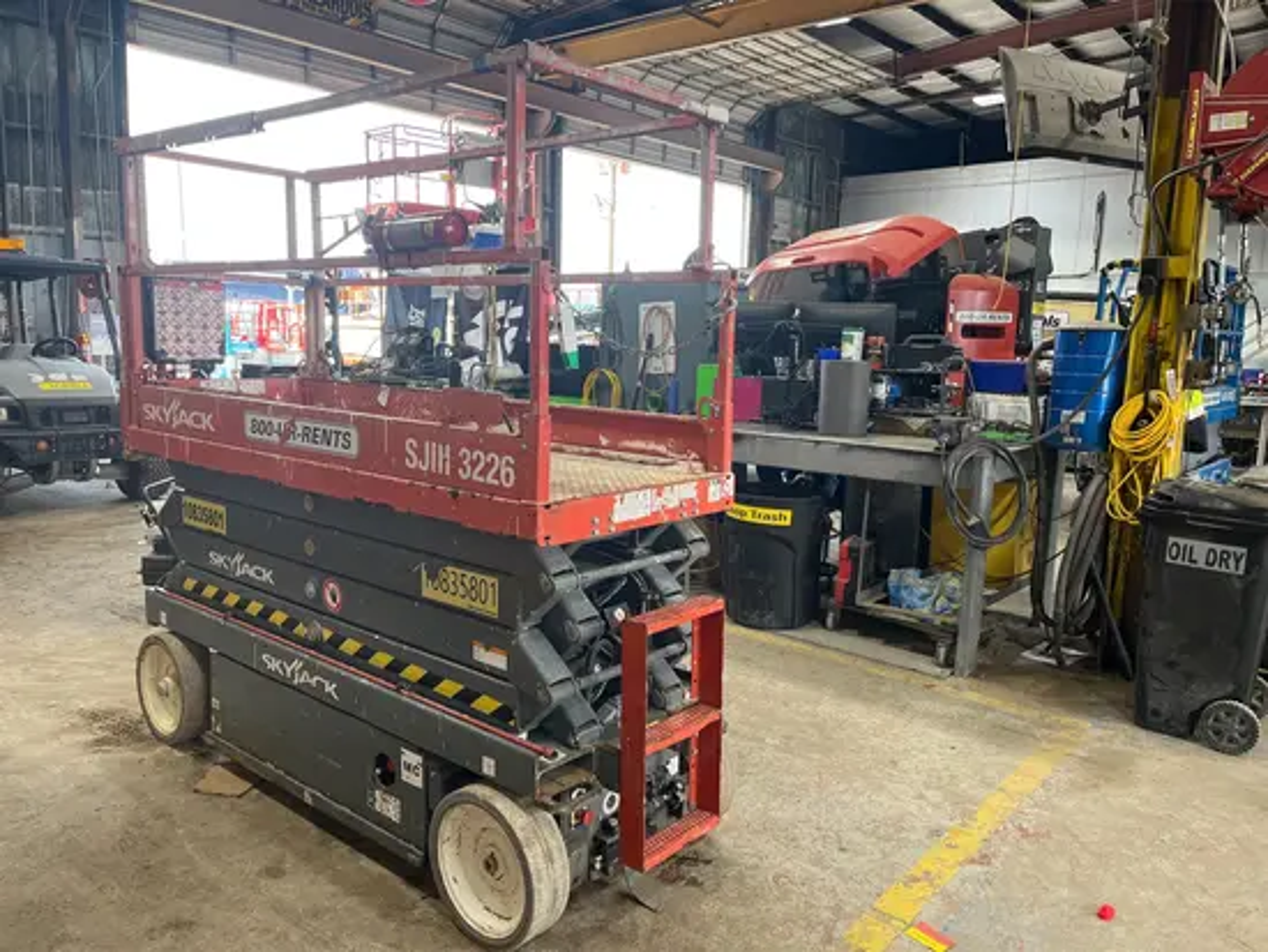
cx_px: 634
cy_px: 476
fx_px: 953
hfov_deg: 67.3
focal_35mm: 26
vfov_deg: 53.1
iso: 80
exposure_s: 1/60
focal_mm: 5.1
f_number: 1.6
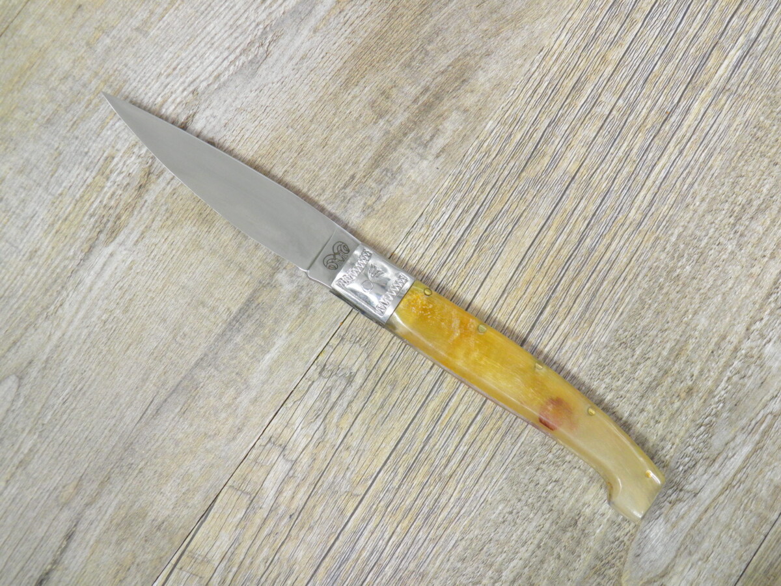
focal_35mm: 44
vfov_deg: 32.9
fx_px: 993
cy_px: 293
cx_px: 390
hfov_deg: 42.9
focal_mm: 7.9
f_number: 3.3
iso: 200
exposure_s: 1/20
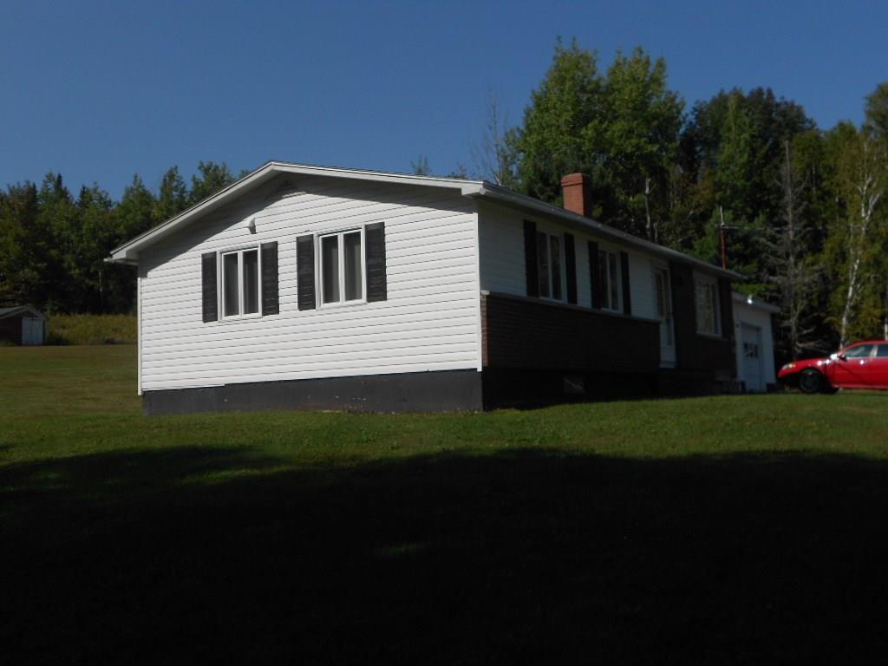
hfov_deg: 50.1
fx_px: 949
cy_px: 333
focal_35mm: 37
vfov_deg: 38.7
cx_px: 444
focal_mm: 6.7
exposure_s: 1/320
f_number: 9.8
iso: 80
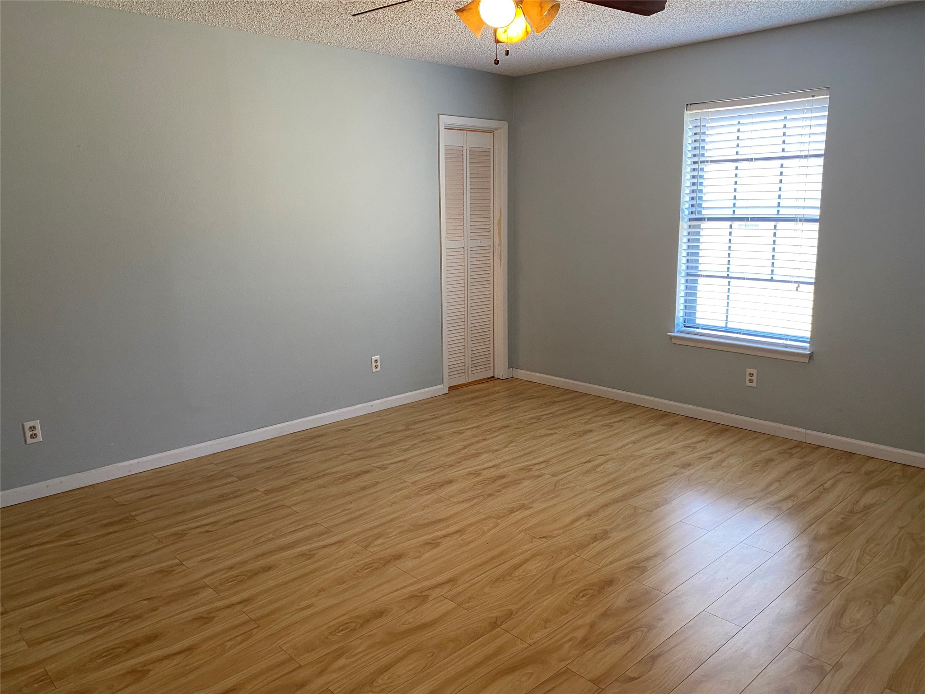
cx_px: 462
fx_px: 695
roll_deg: +0.9
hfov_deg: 67.3
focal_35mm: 26
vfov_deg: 53.1
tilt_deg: -11.2
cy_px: 347
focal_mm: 4.25
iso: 125
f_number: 1.8
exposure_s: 1/60
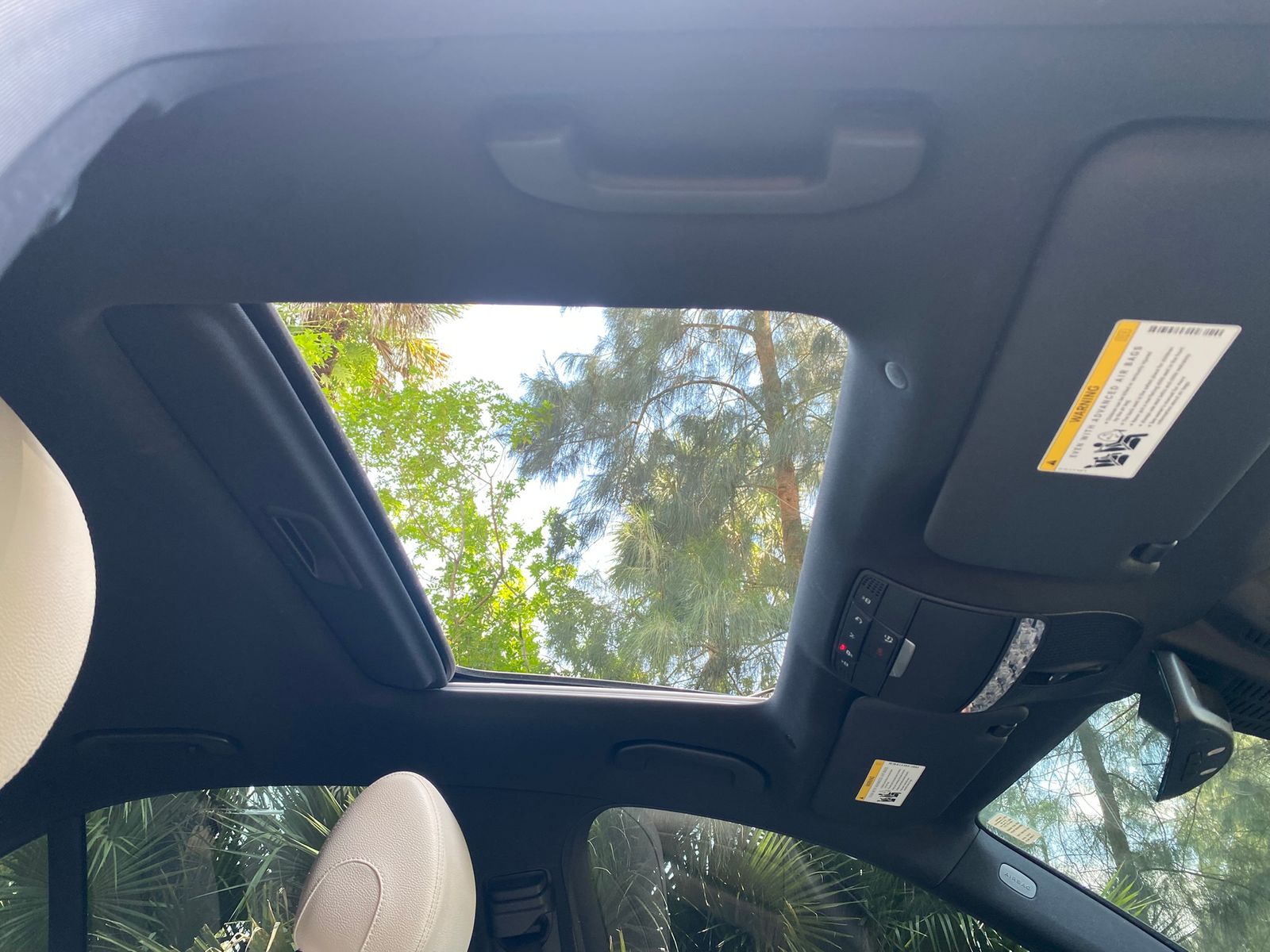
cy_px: 476
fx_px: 954
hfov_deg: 67.3
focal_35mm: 26
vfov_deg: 53.1
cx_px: 635
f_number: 1.8
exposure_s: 1/121
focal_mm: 4.25
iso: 100
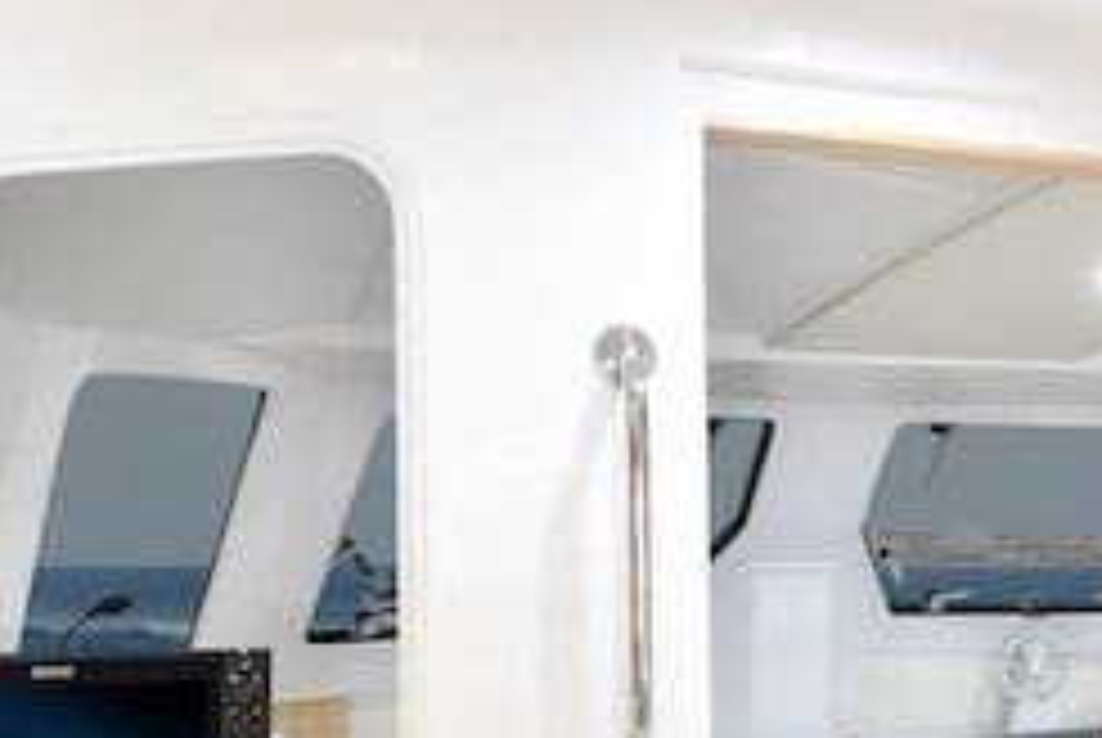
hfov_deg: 38.8
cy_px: 814
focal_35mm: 47
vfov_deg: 26.4
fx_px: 1440
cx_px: 1003
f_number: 18
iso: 125
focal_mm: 18
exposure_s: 4
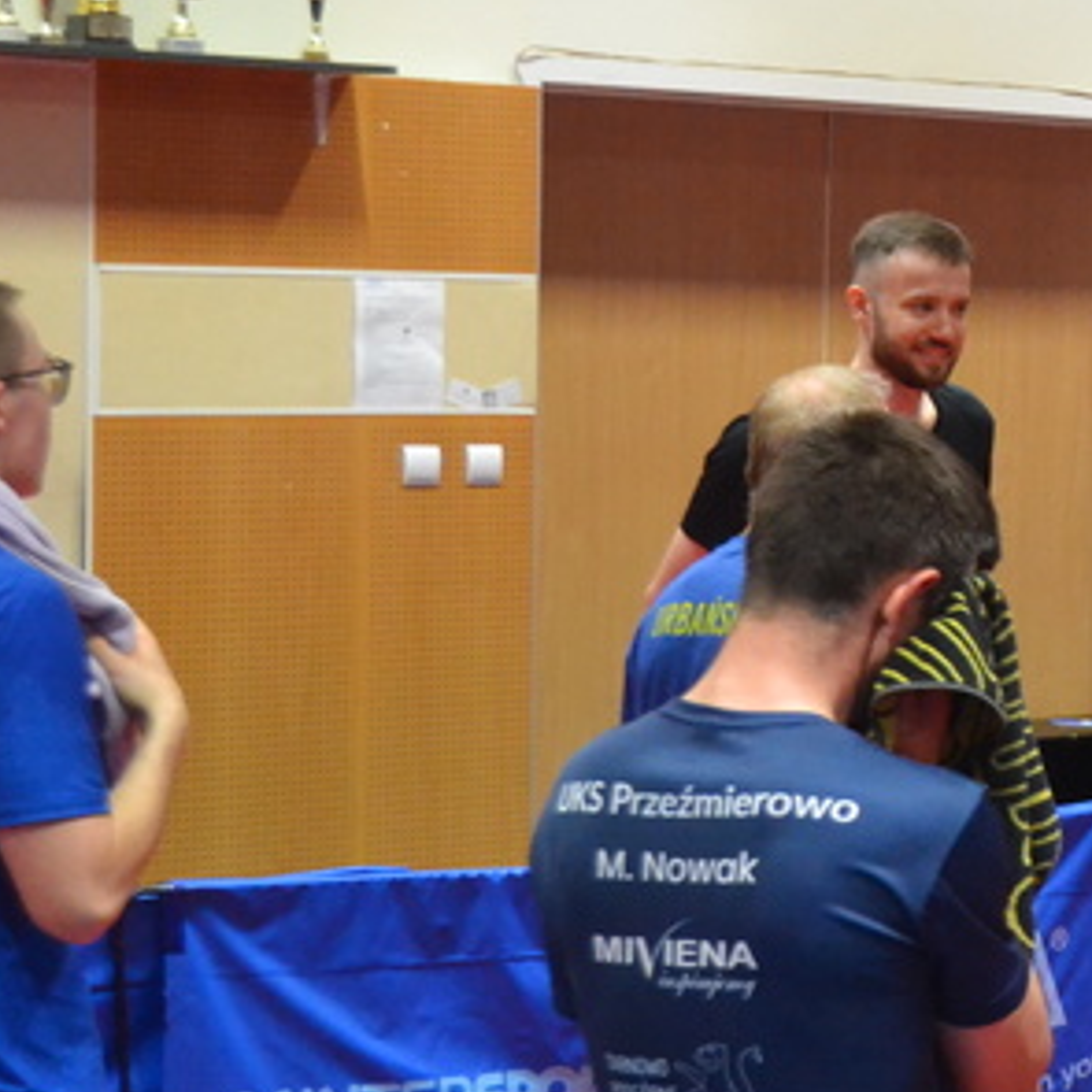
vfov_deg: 15.7
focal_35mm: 111
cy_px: 481
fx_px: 3962
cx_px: 1534
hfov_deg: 14.8
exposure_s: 1/125
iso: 3200
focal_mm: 30
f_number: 4.5
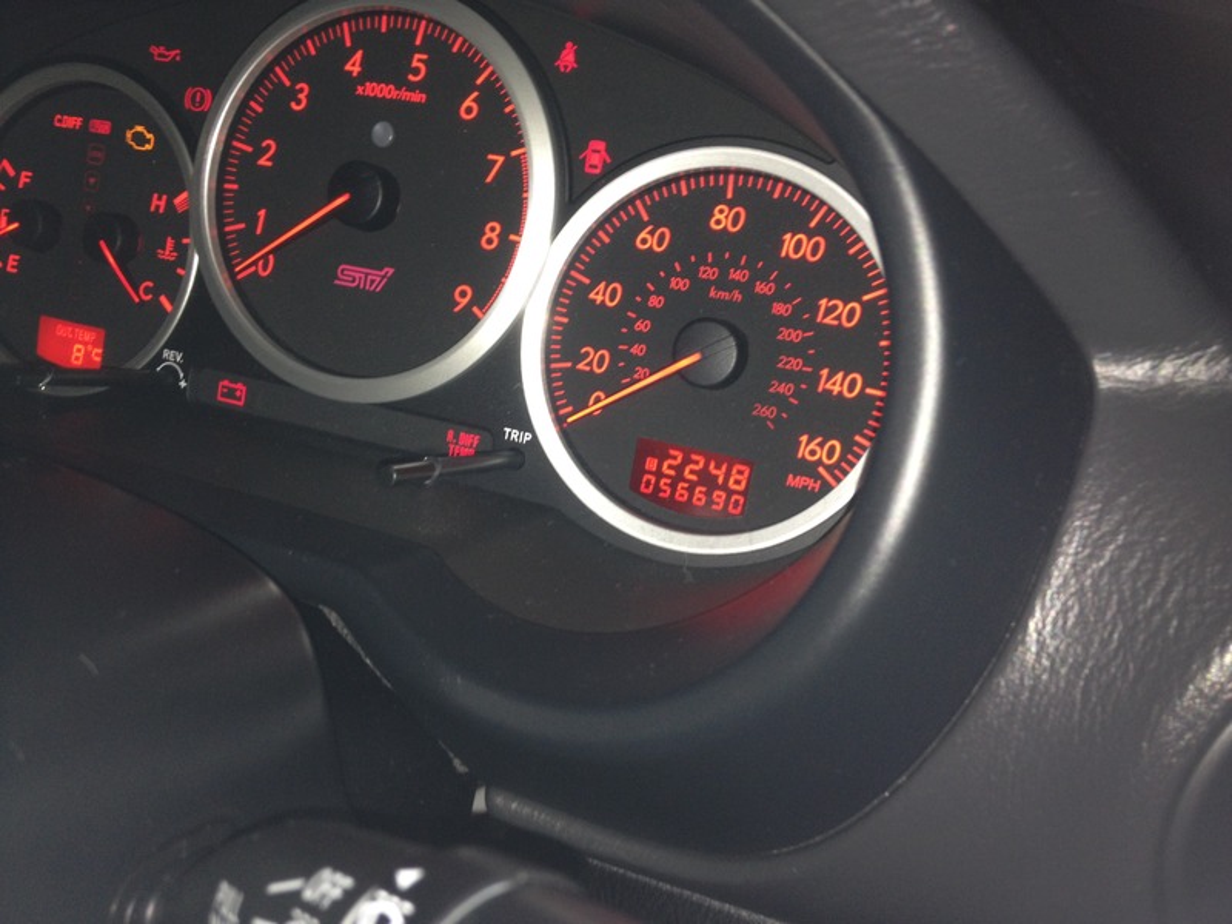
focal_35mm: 35
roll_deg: -0.8
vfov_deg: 40.7
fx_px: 1246
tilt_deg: -30.9
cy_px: 462
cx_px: 616
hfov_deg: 52.6
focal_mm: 4.28
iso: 64
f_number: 2.4
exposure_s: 1/20
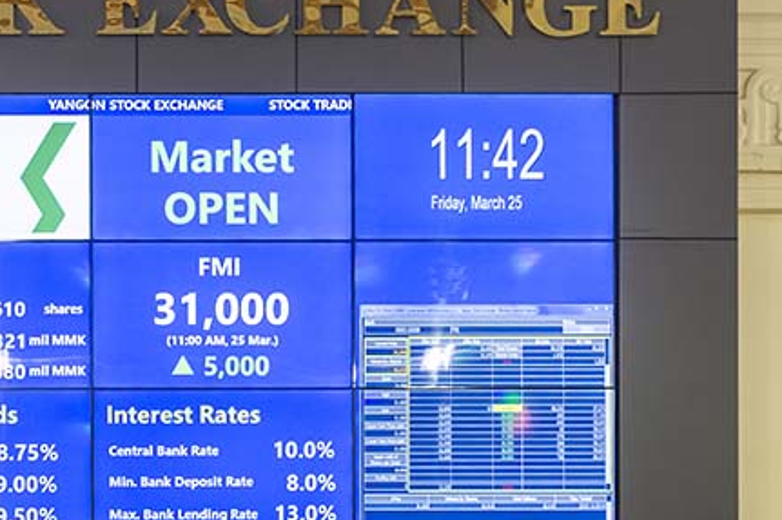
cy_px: 497
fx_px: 1498
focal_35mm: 69
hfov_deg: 27.0
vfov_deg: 19.3
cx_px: -62
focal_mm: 31
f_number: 3.5
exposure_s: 1/200
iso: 640
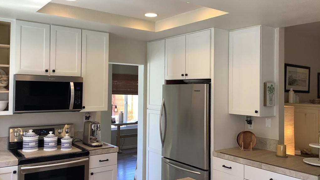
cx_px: 160
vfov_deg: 34.6
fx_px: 288
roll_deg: -0.4
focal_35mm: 34
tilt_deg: +1.0
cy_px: 84
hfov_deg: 58.0
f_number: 2.4
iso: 50
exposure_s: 1/60
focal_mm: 3.3
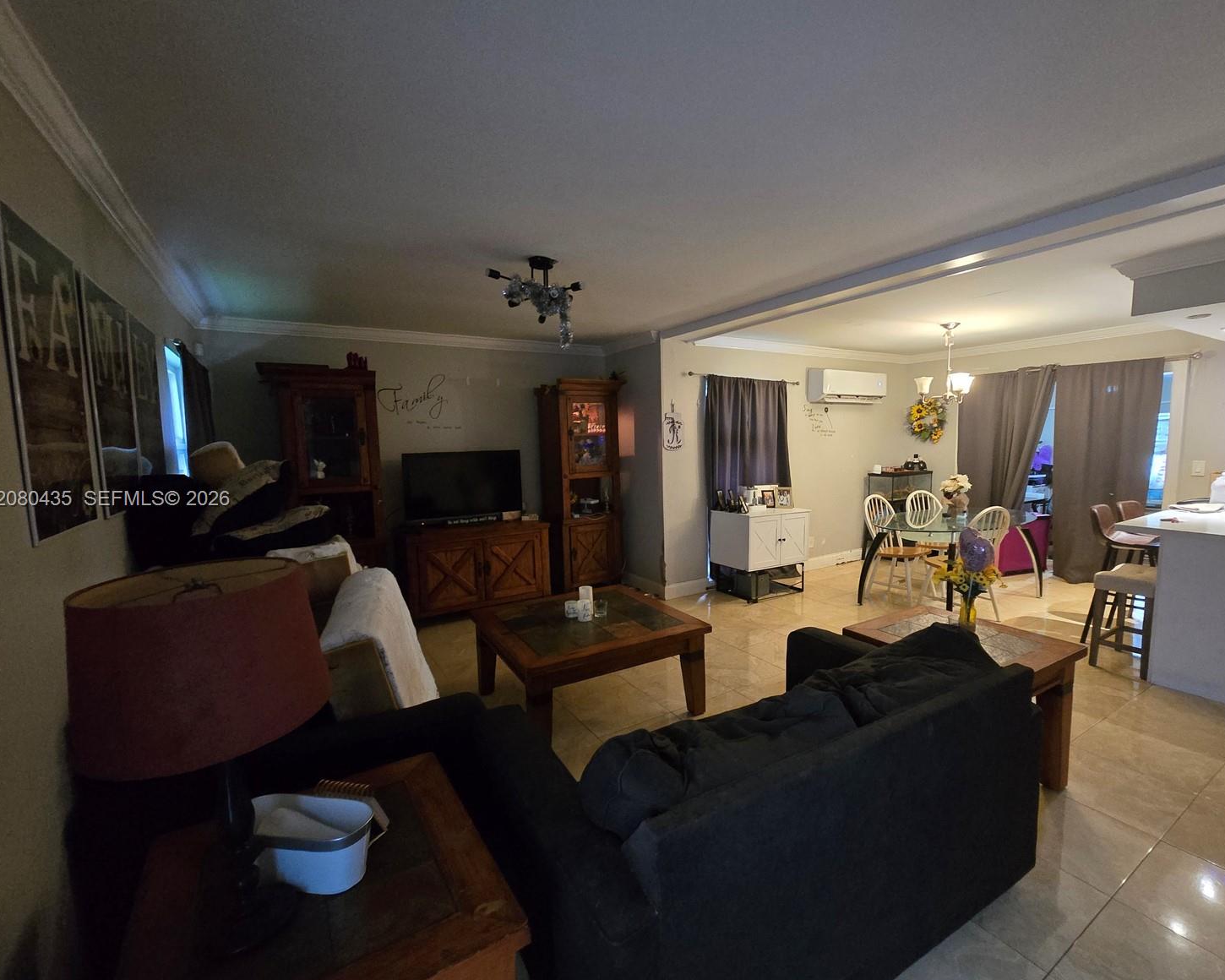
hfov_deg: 100.6
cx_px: 643
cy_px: 500
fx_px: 508
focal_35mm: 14
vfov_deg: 88.0
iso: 1250
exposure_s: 1/24
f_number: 2.2
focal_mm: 2.2
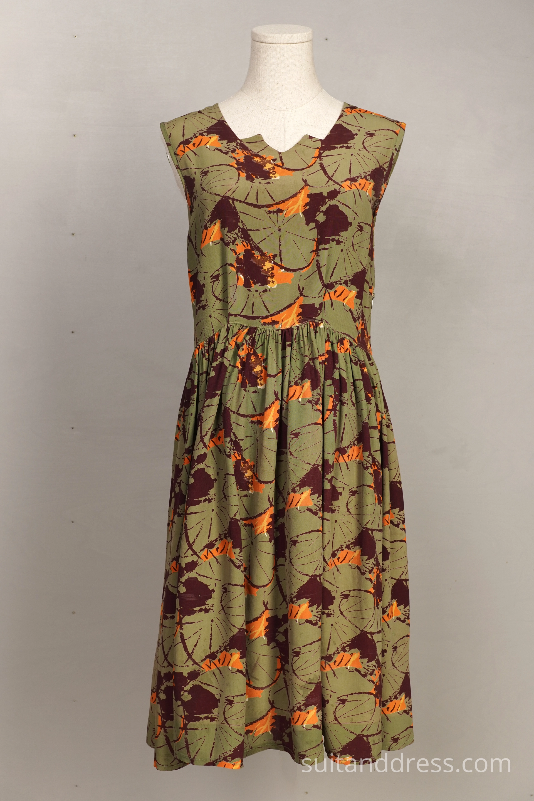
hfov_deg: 28.1
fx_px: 1068
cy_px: 400
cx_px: 267
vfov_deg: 41.1
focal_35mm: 48
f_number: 6.3
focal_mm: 32
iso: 250
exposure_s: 1/20
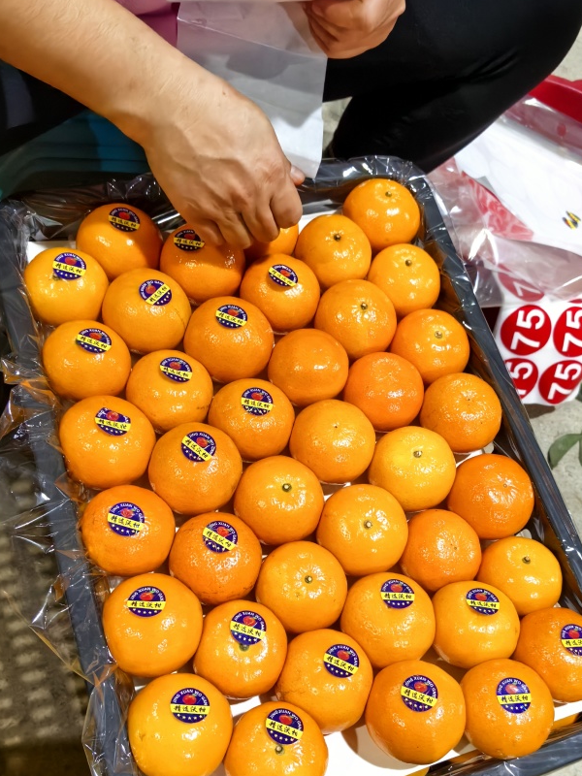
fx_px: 807
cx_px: 315
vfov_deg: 51.0
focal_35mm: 36
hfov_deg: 39.6
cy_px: 462
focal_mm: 6.35
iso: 500
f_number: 2
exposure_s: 1/100
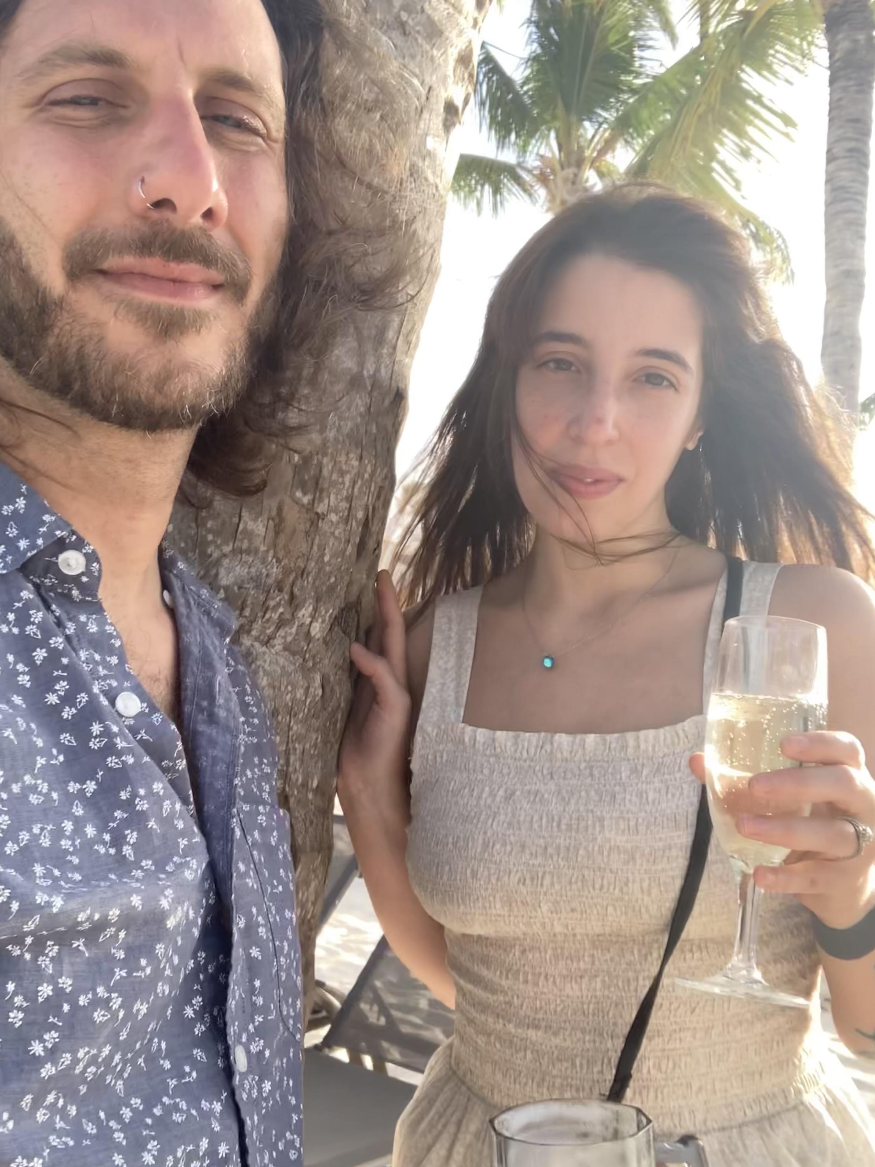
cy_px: 590
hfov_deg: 42.9
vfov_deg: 55.4
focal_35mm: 33
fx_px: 1112
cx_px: 451
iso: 20
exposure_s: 1/189
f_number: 2.2
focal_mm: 2.87
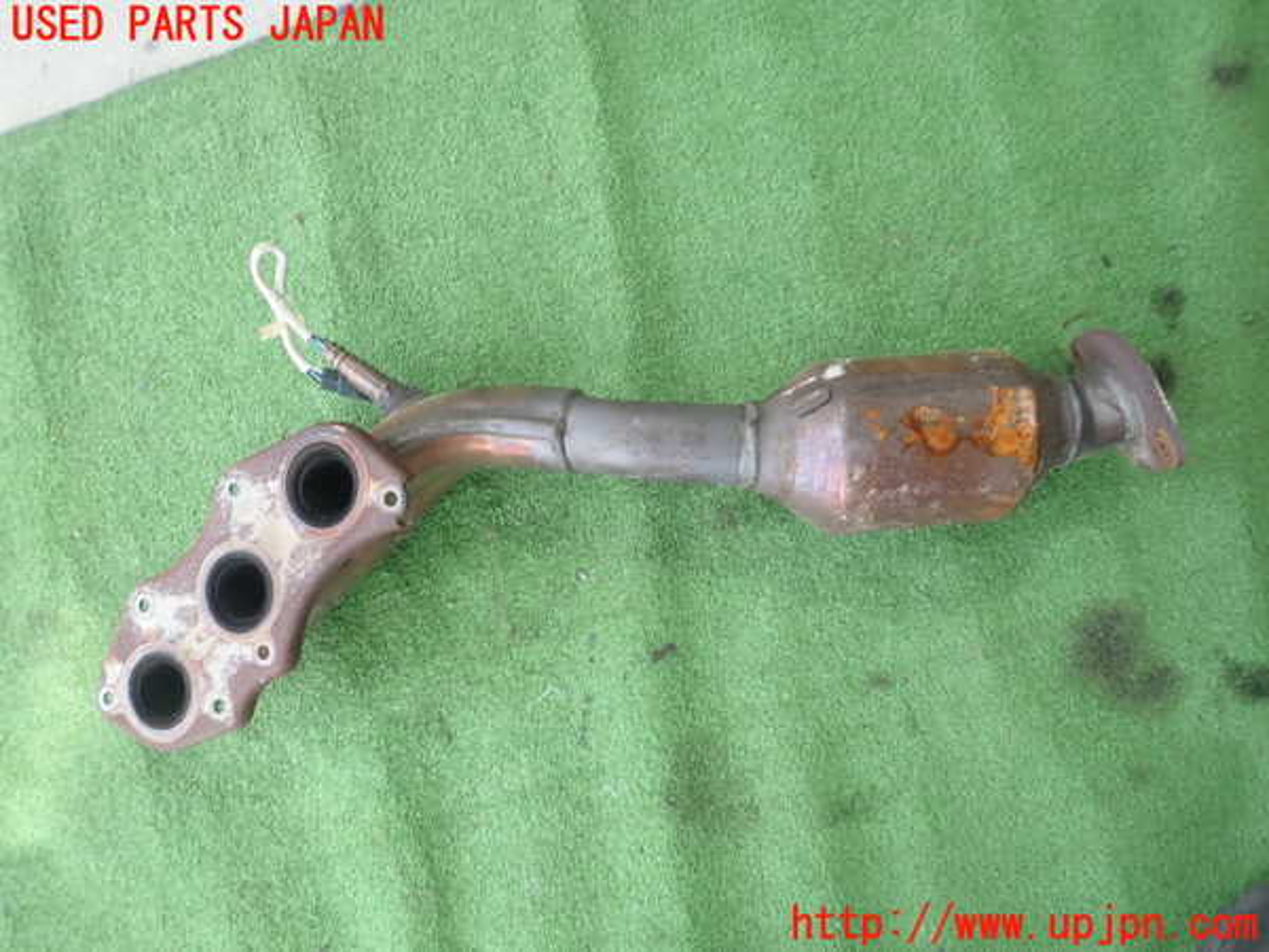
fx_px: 916
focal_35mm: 25
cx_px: 634
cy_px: 476
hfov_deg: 69.4
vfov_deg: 54.9
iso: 100
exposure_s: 1/60
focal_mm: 4.5
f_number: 2
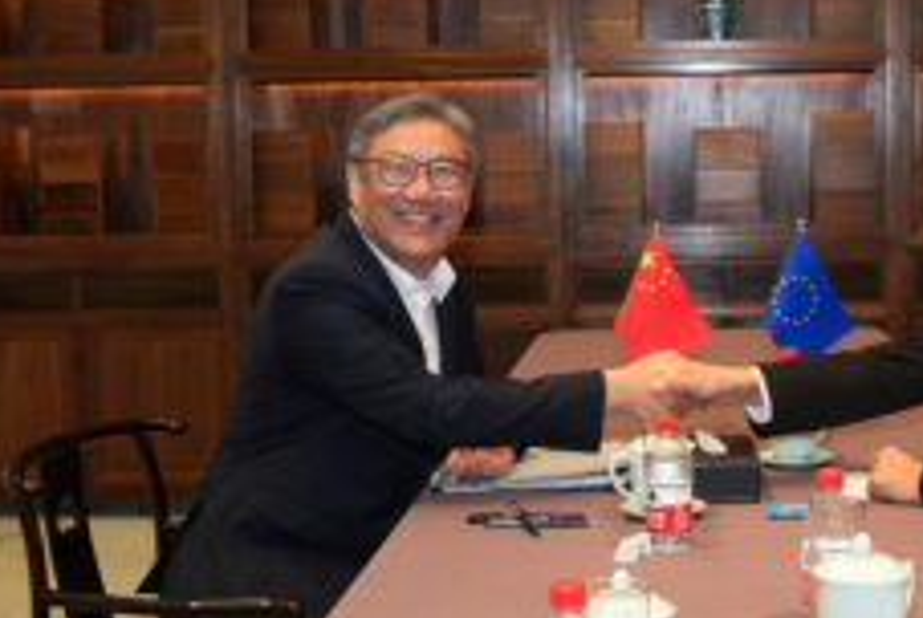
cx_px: 744
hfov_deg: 38.7
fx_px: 1258
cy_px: 374
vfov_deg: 27.5
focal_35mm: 49
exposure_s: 1/250
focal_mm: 29
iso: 2000
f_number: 4
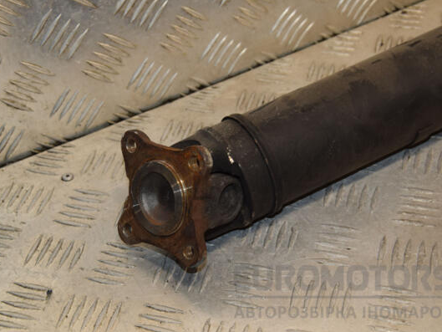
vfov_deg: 20.0
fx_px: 939
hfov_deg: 26.5
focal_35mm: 74
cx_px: 218
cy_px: 166
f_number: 6.3
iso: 800
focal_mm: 45
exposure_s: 1/200
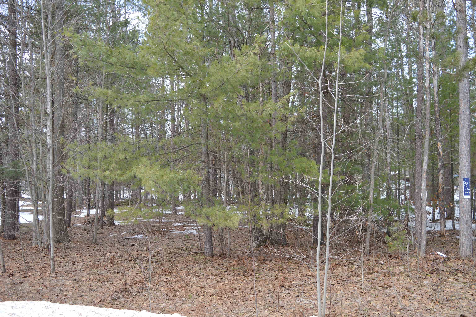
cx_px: 238
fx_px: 476
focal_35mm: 36
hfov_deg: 53.2
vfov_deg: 36.8
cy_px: 158
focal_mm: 24
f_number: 5.6
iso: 125
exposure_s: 1/125
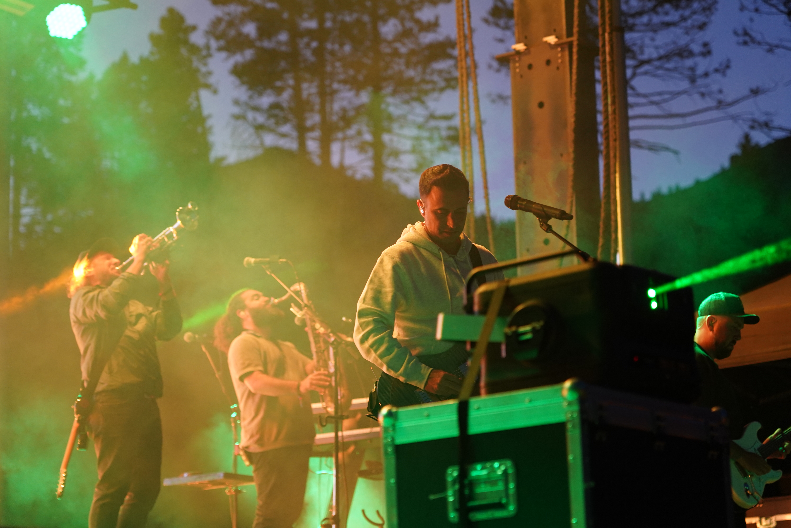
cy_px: 264
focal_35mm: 105
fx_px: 2307
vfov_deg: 13.0
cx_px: 396
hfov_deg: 19.5
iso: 2000
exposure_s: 1/160
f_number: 4
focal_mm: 105
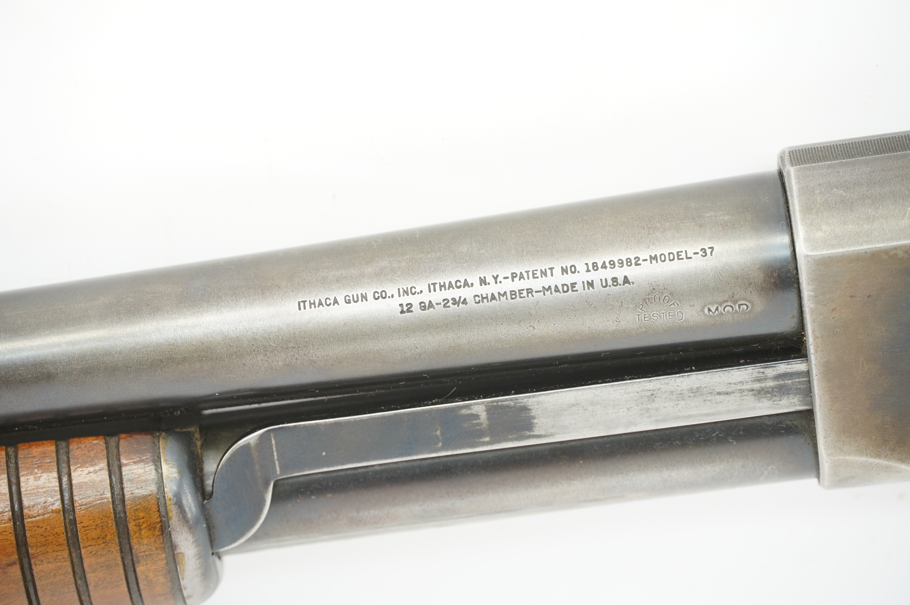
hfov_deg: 11.6
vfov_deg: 7.7
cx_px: 455
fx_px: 4470
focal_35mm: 177
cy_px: 302
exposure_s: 1/60
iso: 500
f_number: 5.6
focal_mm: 118
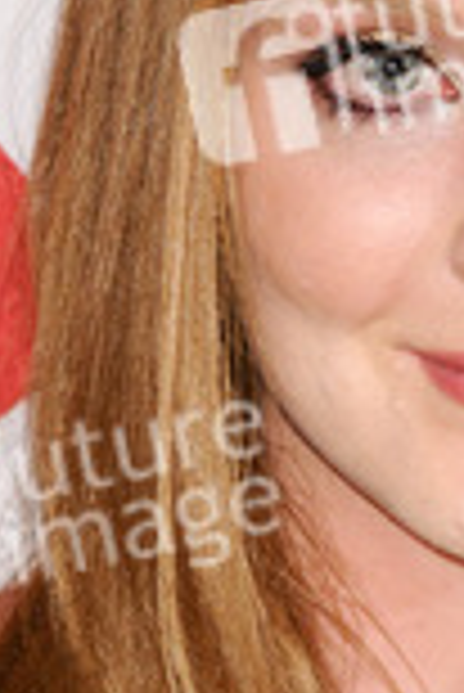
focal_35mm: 683
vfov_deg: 3.0
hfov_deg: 2.0
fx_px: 13180
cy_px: 284
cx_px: 543
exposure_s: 1/200
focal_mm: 175
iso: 320
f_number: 4.5
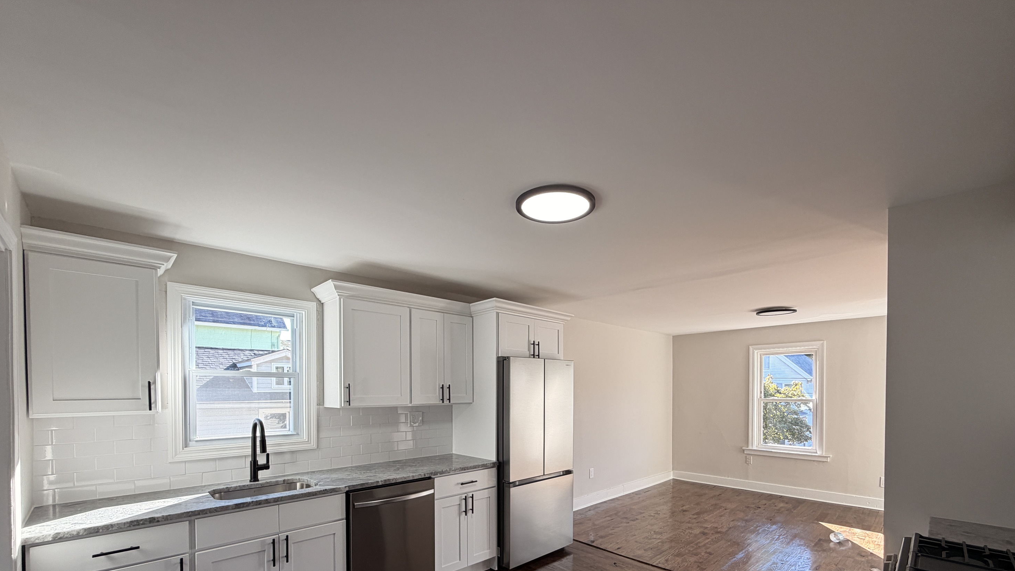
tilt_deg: -1.3
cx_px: 525
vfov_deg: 64.7
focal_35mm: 16
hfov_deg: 99.3
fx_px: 431
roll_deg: +0.4
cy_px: 397
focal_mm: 2.22
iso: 80
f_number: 2.2
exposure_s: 1/120
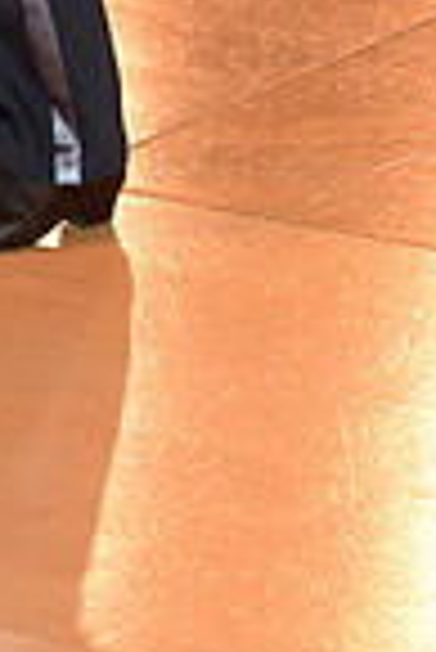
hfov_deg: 4.3
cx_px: -303
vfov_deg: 6.3
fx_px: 5781
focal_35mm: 319
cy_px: -535
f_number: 5.6
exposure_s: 1/250
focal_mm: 80
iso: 1000
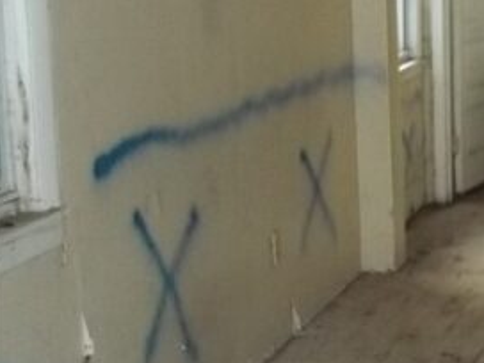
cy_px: 105
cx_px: 701
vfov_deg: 15.2
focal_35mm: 97
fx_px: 1356
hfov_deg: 18.2
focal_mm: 5.9
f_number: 3.3
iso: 320
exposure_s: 1/30
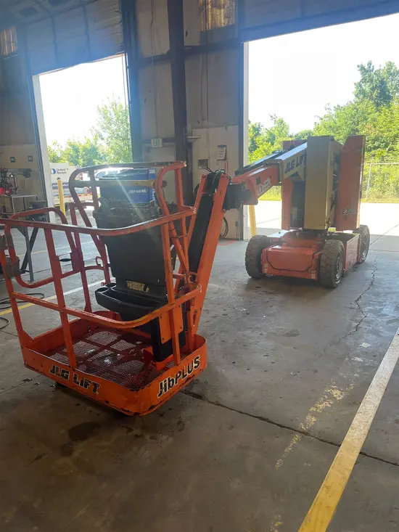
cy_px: 266
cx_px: 200
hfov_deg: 53.1
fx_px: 399
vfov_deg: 67.3
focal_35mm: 26
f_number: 1.6
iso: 32
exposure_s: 1/144
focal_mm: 5.1
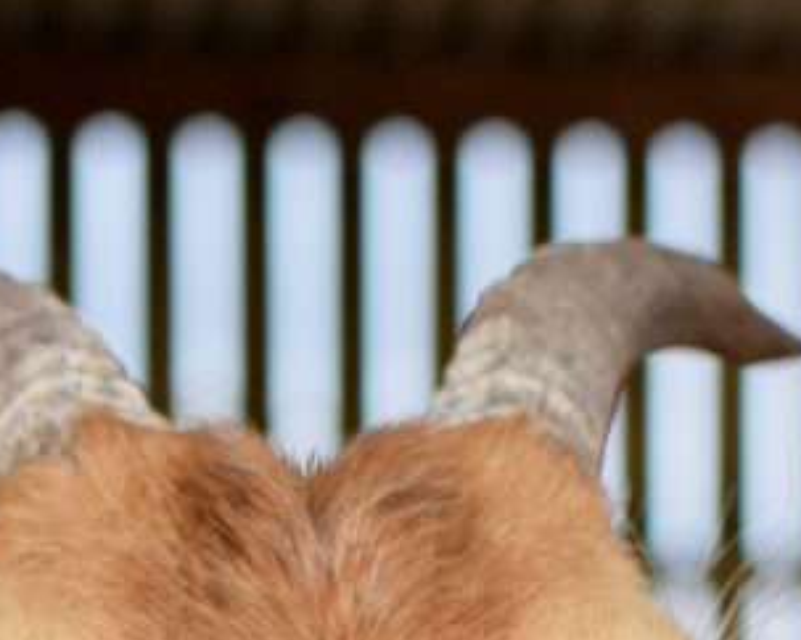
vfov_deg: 6.4
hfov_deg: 8.2
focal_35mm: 234
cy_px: 1195
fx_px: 5549
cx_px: 103
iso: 800
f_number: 3.5
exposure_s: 1/1000
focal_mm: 35
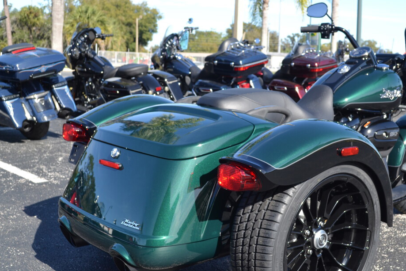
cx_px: 255
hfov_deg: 41.6
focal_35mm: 47
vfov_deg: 28.6
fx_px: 530
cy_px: 160
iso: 100
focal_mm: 24
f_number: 6.3
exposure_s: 1/160
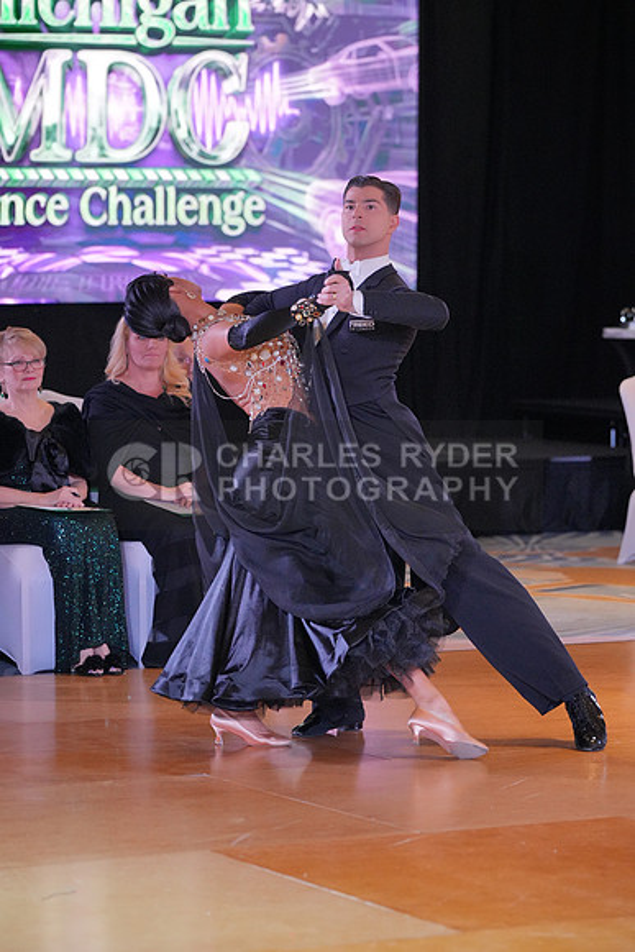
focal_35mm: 138
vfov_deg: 14.9
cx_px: 318
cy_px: 476
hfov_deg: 9.9
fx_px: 3649
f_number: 4
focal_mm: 138
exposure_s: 1/400
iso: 5000
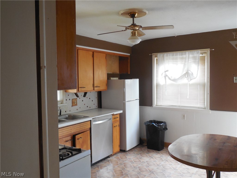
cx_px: 118
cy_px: 89
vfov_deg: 45.4
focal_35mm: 31
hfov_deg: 58.4
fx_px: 212
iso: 400
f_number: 3.6
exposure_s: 1/13
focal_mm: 5.6
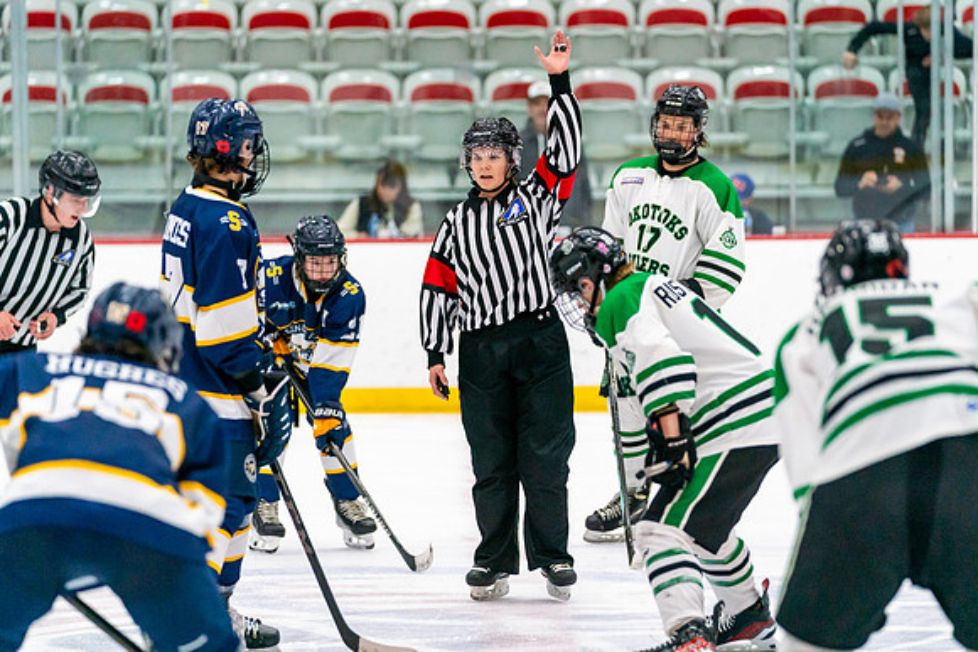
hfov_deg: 11.5
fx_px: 4843
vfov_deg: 7.7
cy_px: 288
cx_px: 506
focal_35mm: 178
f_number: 2.8
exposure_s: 1/1250
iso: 3200
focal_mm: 156
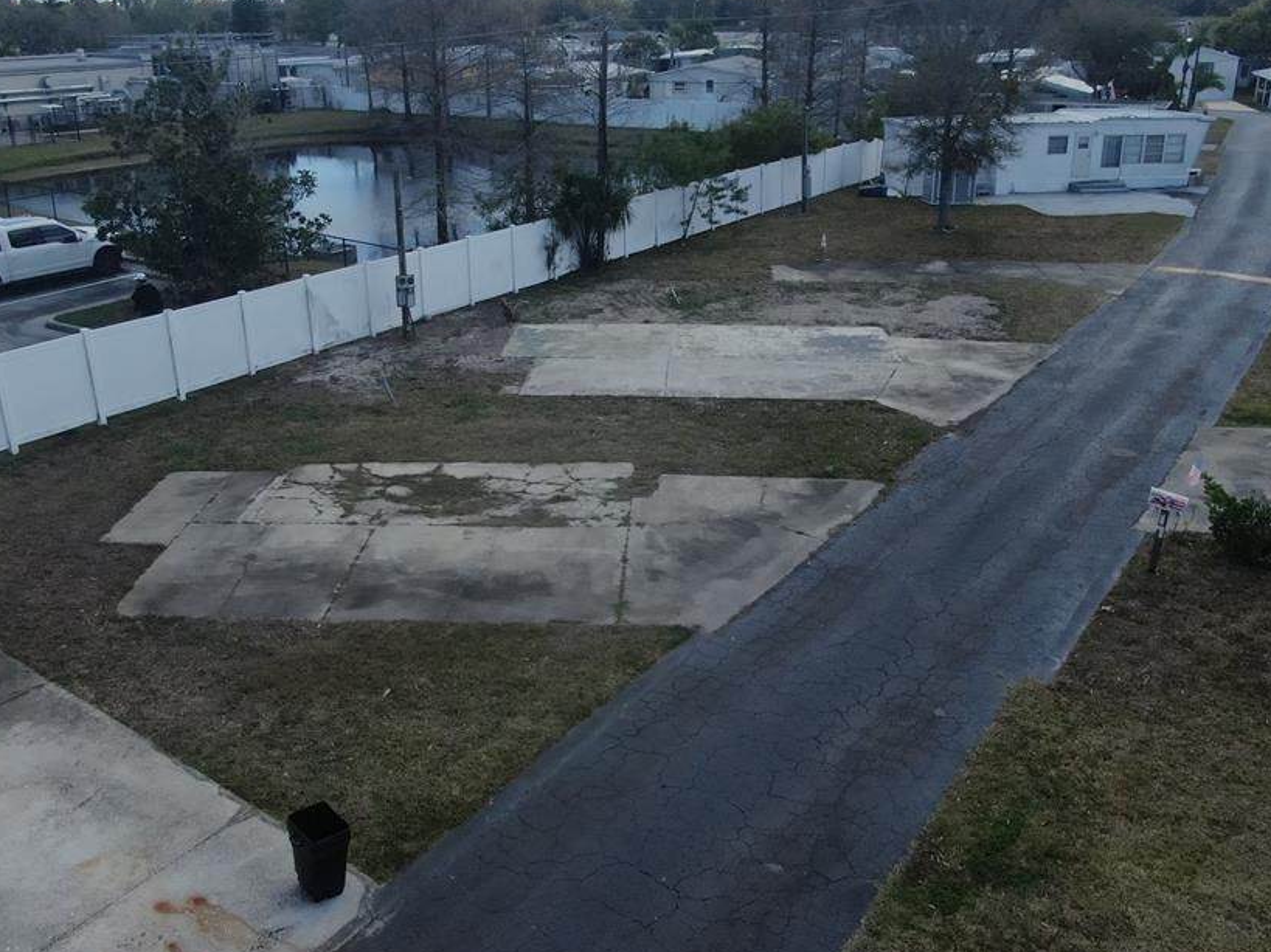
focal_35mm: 30
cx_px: 630
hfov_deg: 60.0
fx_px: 1101
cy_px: 403
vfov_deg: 46.6
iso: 400
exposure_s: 1/4000
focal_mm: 4.39
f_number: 2.8
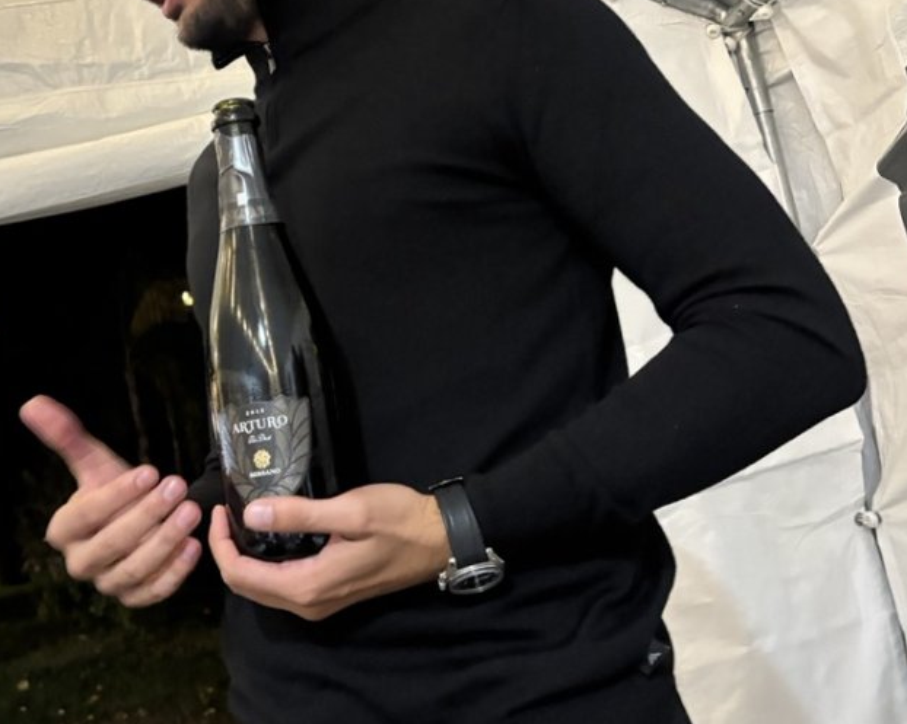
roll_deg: +11.1
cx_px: 268
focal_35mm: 49
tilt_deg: +11.5
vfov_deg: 30.8
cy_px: 304
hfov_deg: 37.4
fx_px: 1315
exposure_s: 1/33
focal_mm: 5.96
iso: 500
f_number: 1.6
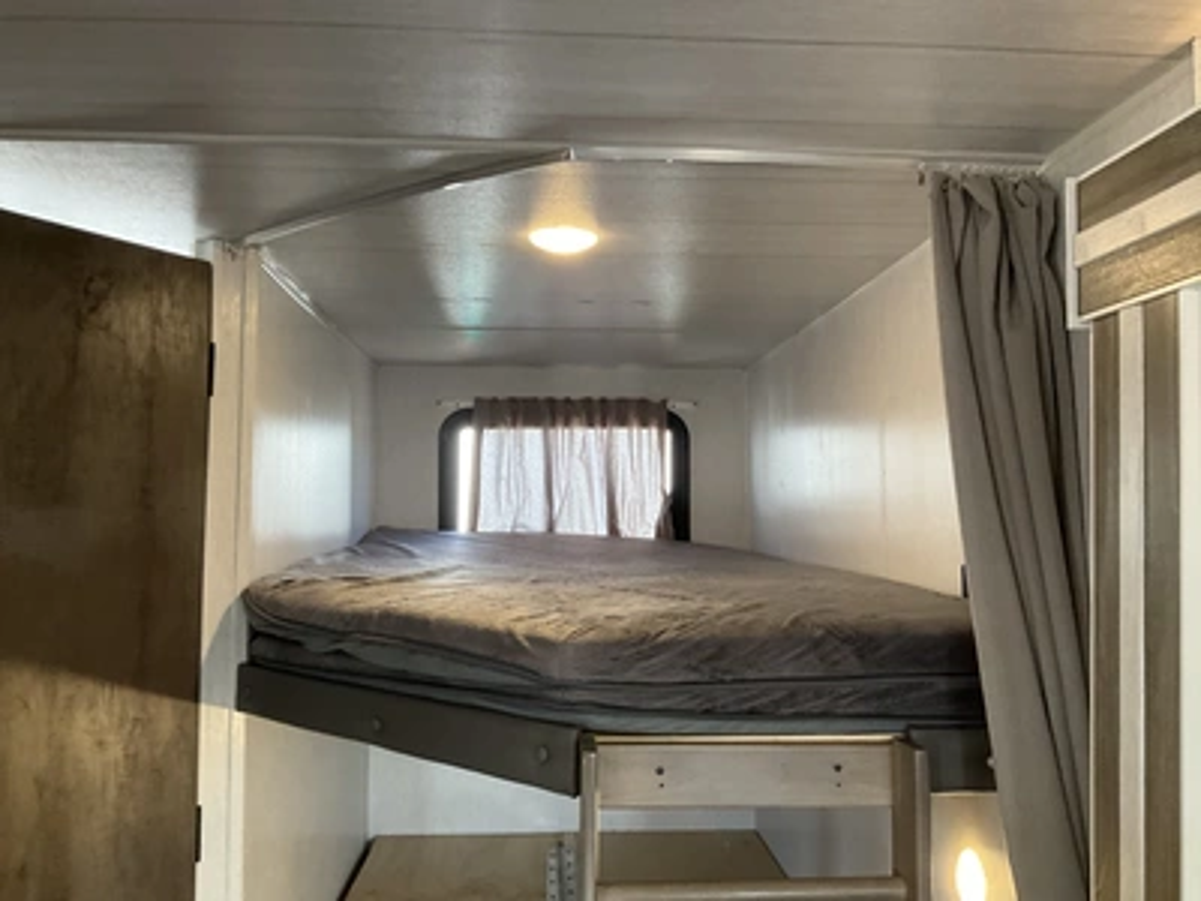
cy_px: 450
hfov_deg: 61.7
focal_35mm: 29
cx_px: 600
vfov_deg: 48.2
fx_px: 1006
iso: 100
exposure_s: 1/60
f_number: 1.8
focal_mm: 3
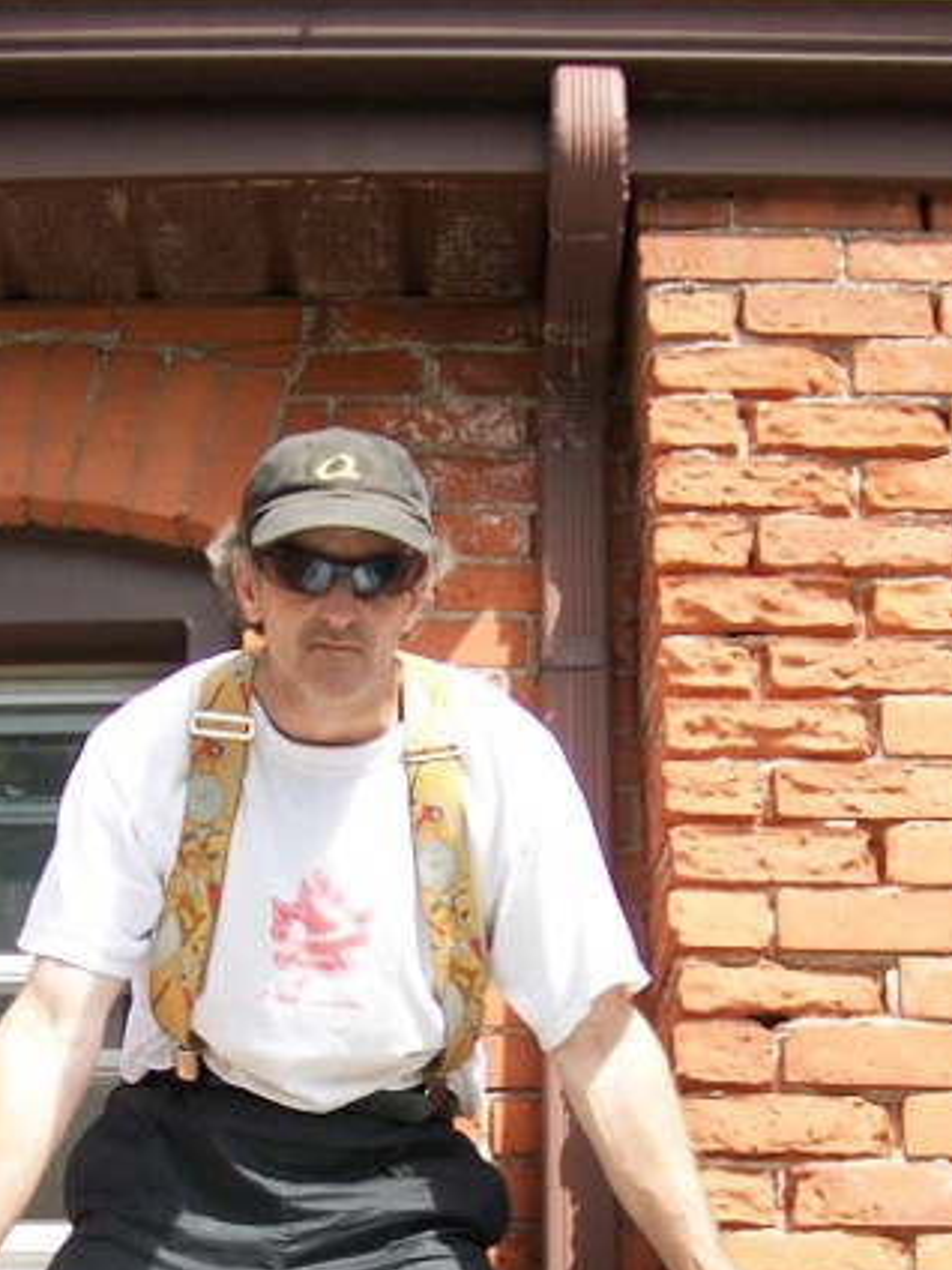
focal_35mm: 68
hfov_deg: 21.5
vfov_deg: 27.7
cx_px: 266
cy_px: 1090
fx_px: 2493
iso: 80
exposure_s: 1/320
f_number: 2.7
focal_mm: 6
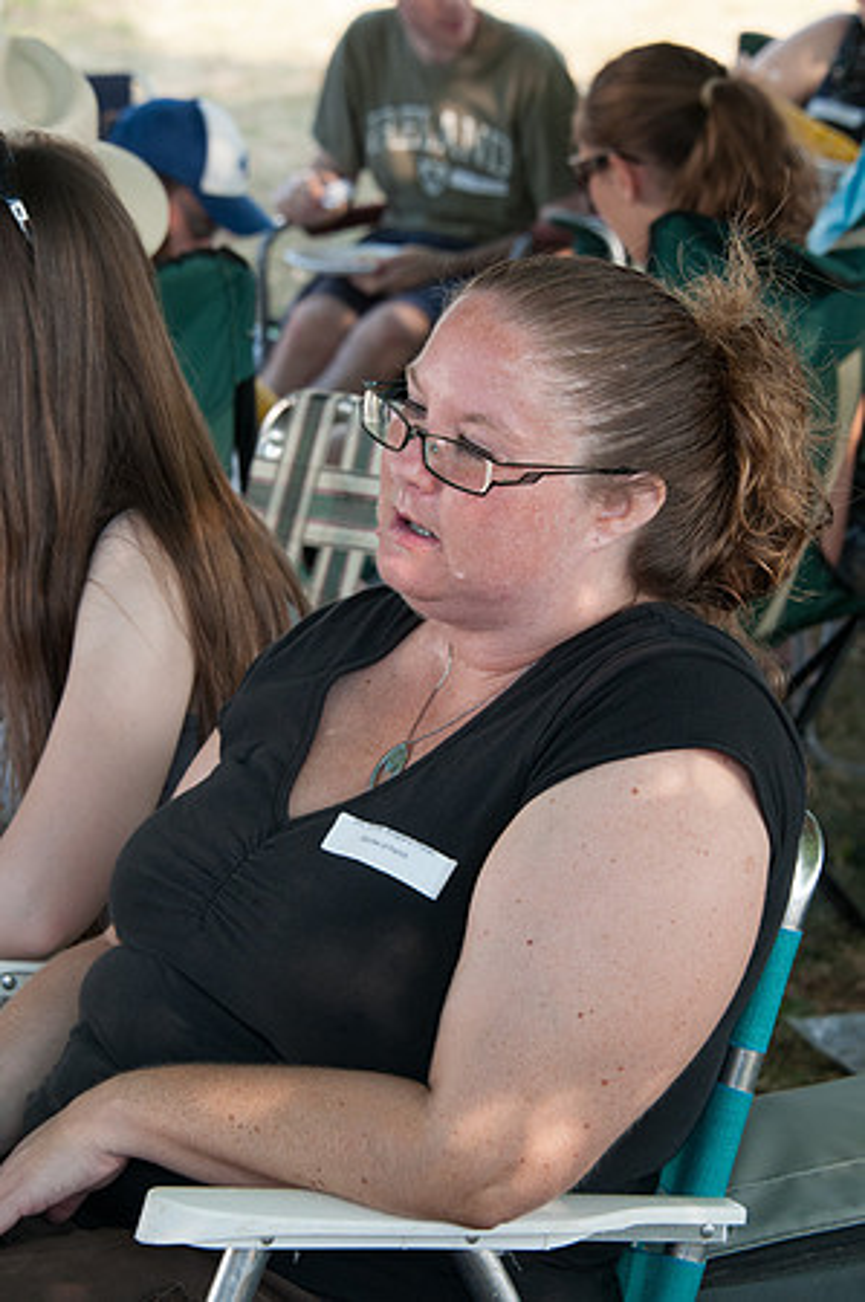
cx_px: 432
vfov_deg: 14.9
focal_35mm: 138
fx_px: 4985
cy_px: 651
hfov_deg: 9.9
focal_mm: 92
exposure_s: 1/160
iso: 640
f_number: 8
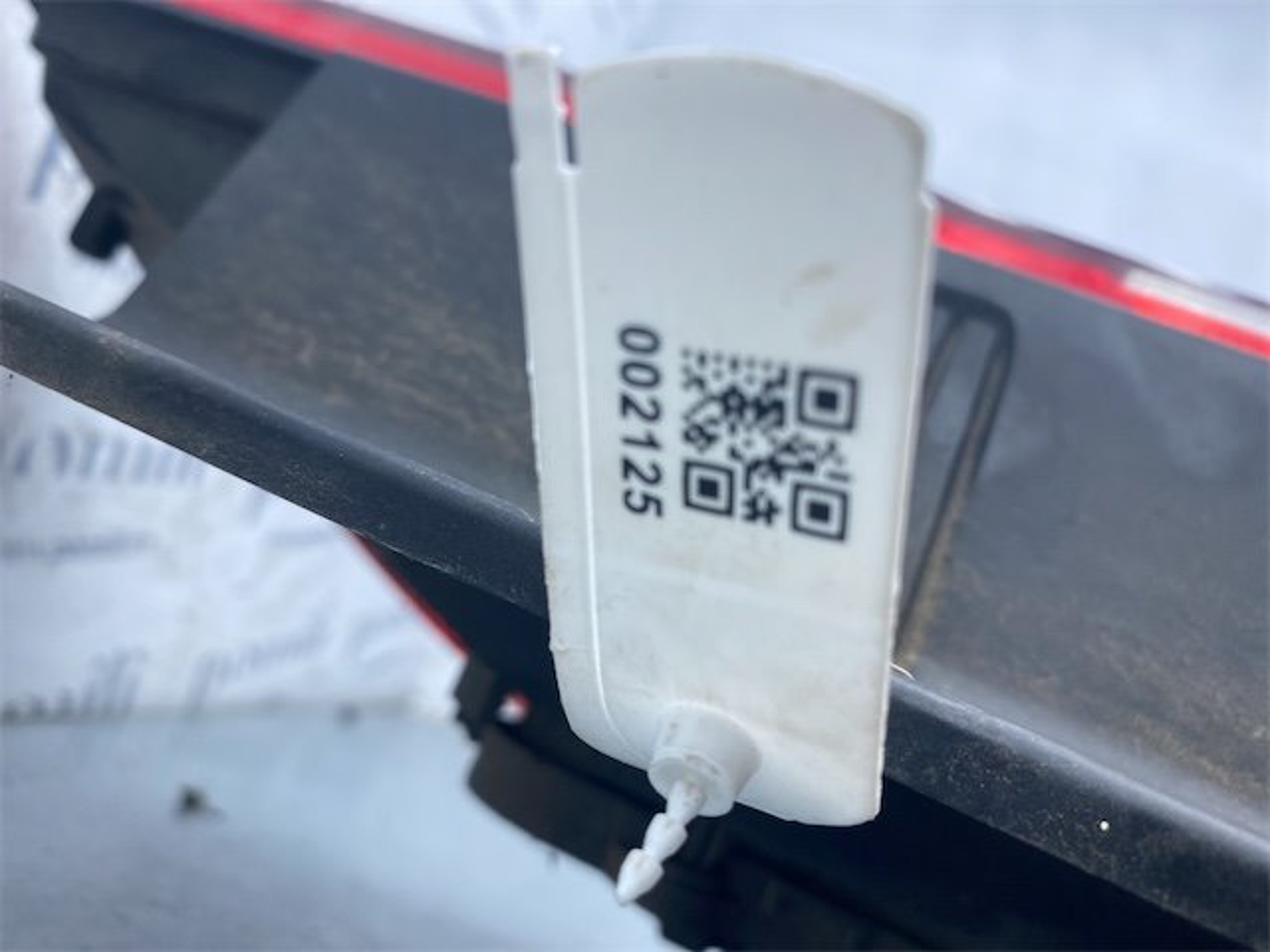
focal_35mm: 26
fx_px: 954
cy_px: 476
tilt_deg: +11.5
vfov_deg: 53.1
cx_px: 635
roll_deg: -20.7
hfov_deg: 67.3
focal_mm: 4.25
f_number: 1.8
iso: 32
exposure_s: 1/475
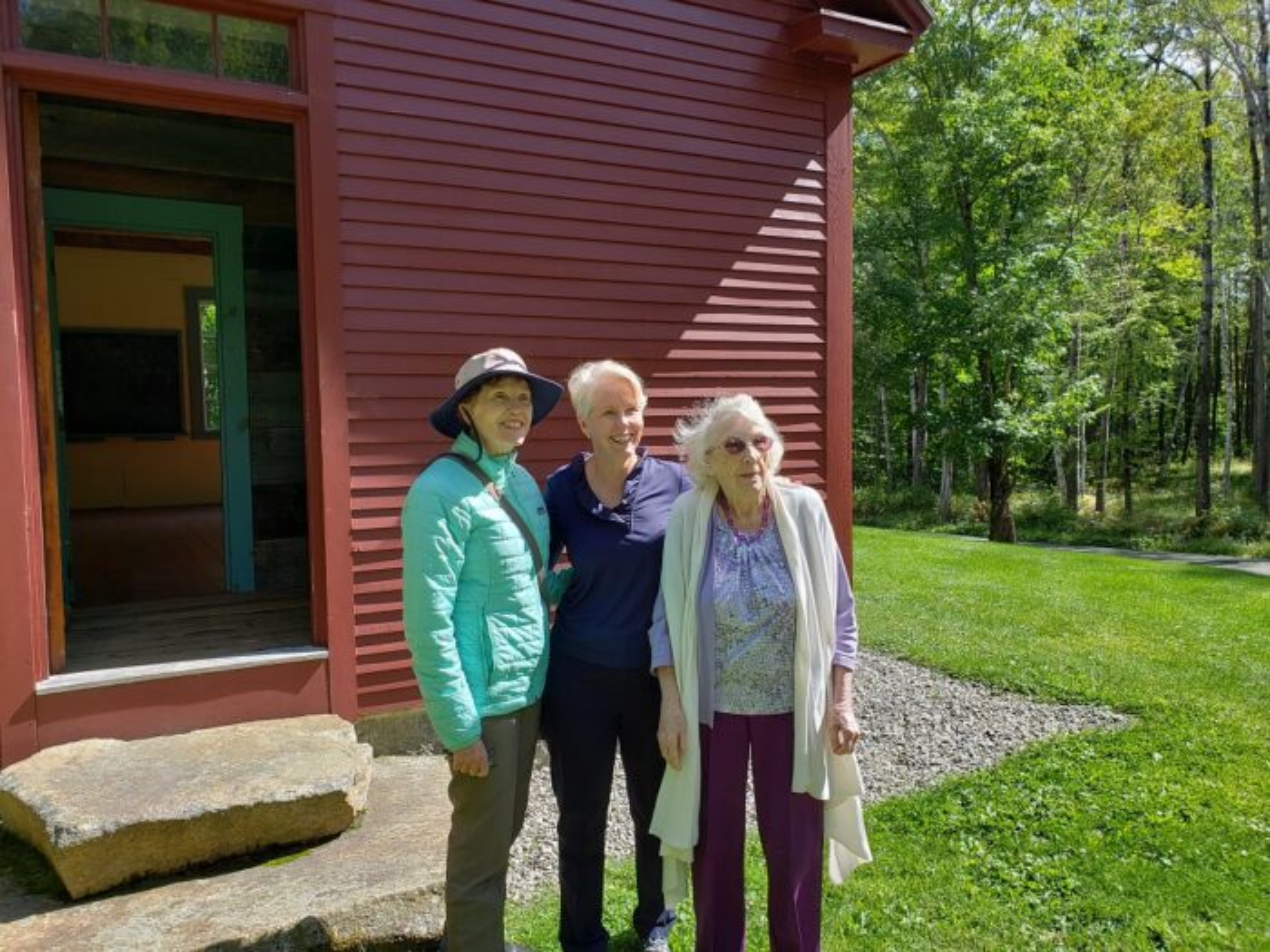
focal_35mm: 26
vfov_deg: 53.1
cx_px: 635
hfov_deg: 67.3
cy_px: 476
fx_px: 954
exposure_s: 1/471
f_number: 2.4
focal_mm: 4.3
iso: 50
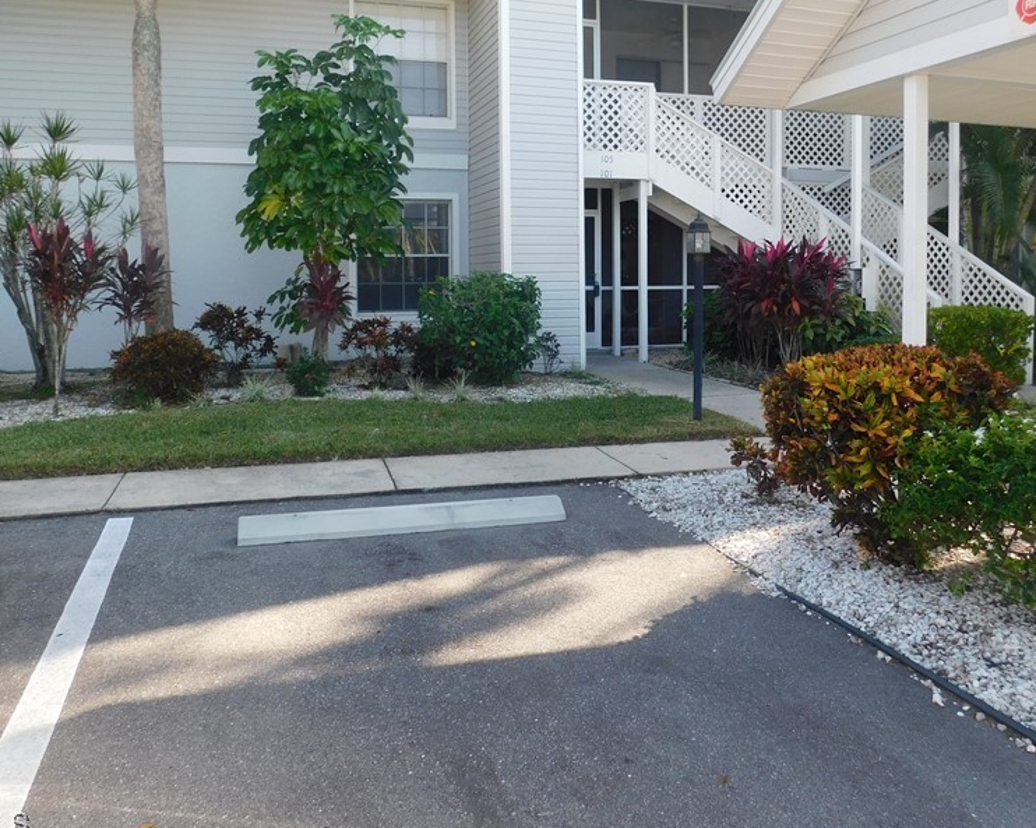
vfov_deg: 46.7
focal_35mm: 31
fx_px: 950
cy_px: 318
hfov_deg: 57.1
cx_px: 572
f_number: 3
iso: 125
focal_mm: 4
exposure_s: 1/320
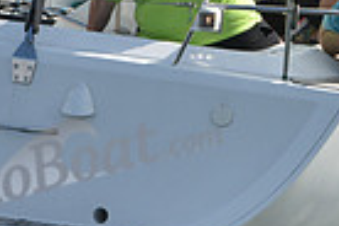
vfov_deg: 1.6
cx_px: 351
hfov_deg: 2.4
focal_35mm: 842
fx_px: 7928
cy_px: 9
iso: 320
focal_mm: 200
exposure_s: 1/5000
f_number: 4
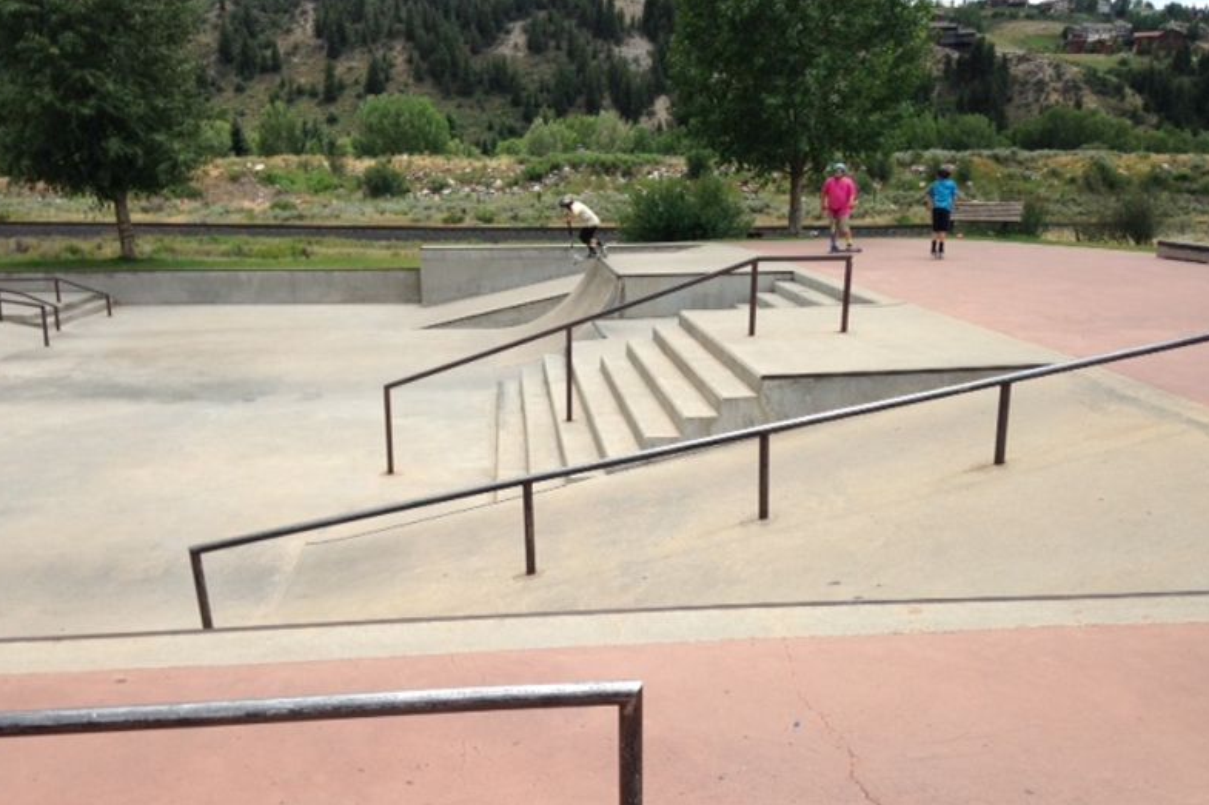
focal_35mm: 35
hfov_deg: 54.4
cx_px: 599
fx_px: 1175
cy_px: 457
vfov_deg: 37.8
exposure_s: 1/704
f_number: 2.4
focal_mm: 4.12
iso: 50
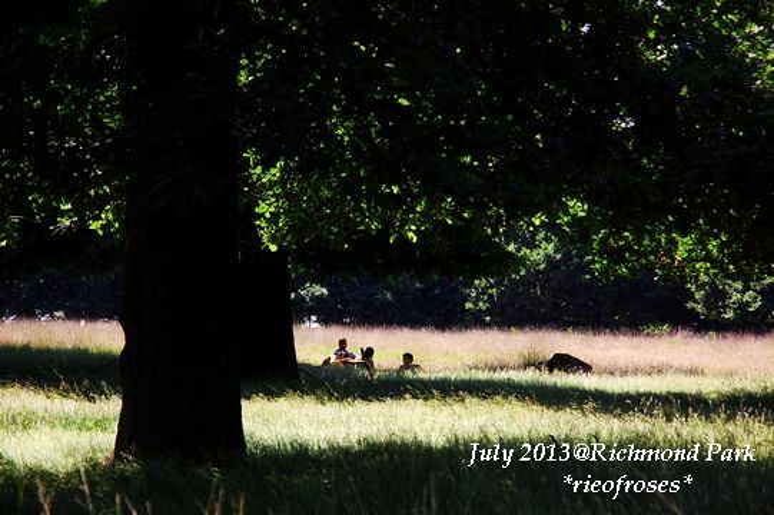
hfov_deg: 16.1
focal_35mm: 128
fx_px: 2739
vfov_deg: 10.7
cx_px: 387
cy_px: 258
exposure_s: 1/250
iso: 200
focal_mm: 85
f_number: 5.6
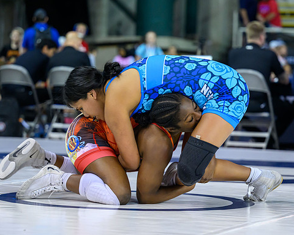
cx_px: 155
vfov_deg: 10.5
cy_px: 123
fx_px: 1279
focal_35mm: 147
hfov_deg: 13.1
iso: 3200
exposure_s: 1/800
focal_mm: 93
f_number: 2.8
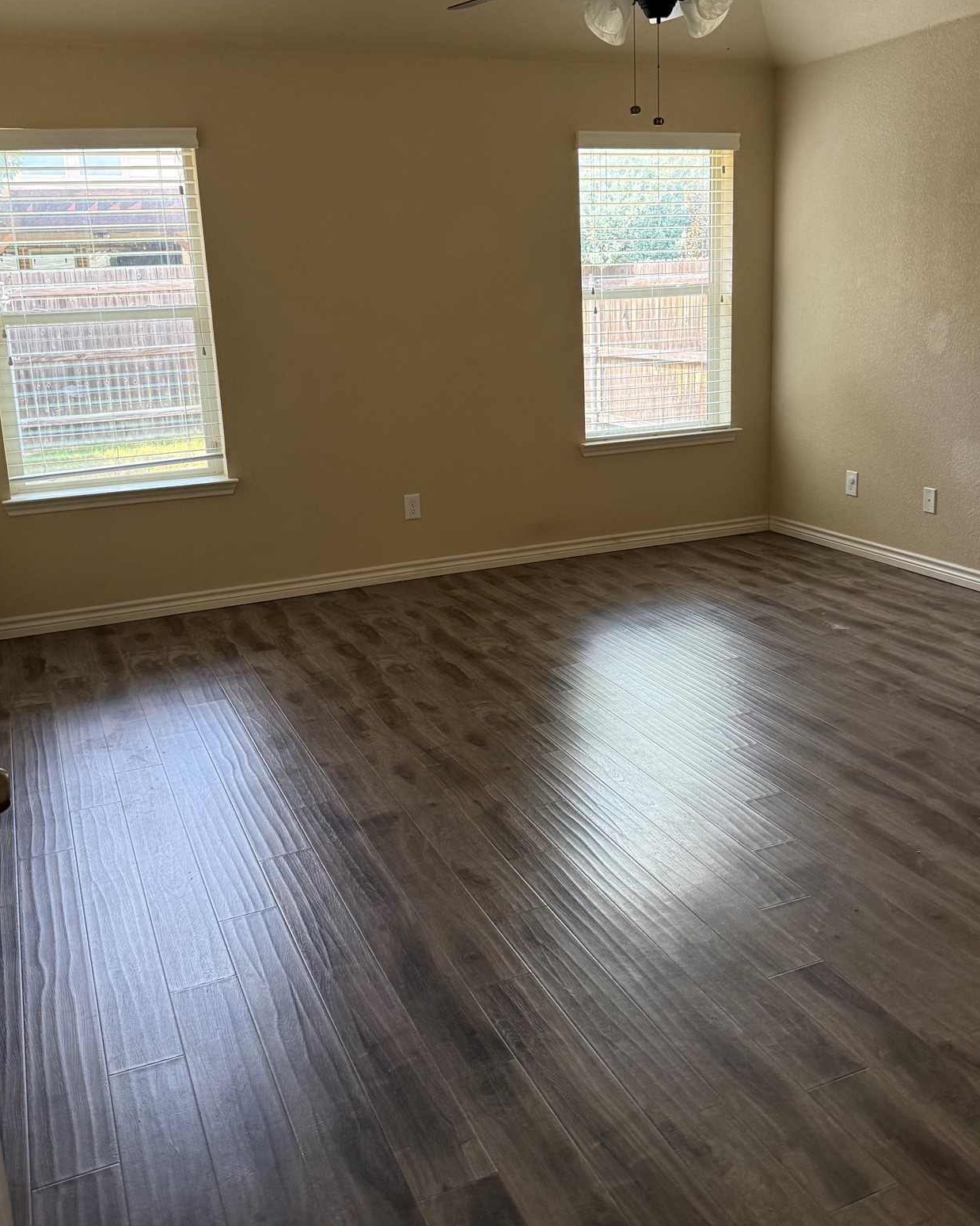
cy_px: 524
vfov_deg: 56.9
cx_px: 497
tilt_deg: -11.0
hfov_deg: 47.1
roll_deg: +2.3
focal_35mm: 31
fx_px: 1124
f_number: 1.78
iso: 200
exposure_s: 1/86
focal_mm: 6.76
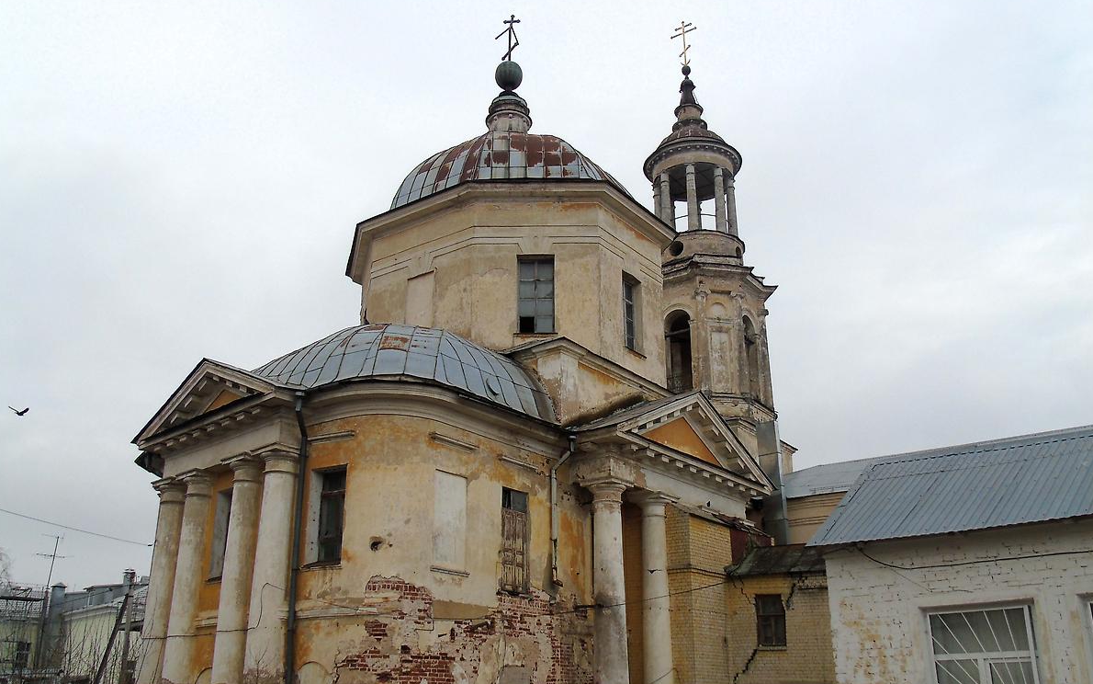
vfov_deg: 40.5
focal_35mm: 31
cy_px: 386
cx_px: 545
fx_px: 924
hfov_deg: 61.2
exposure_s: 1/640
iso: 80
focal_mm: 5.2
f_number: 3.6
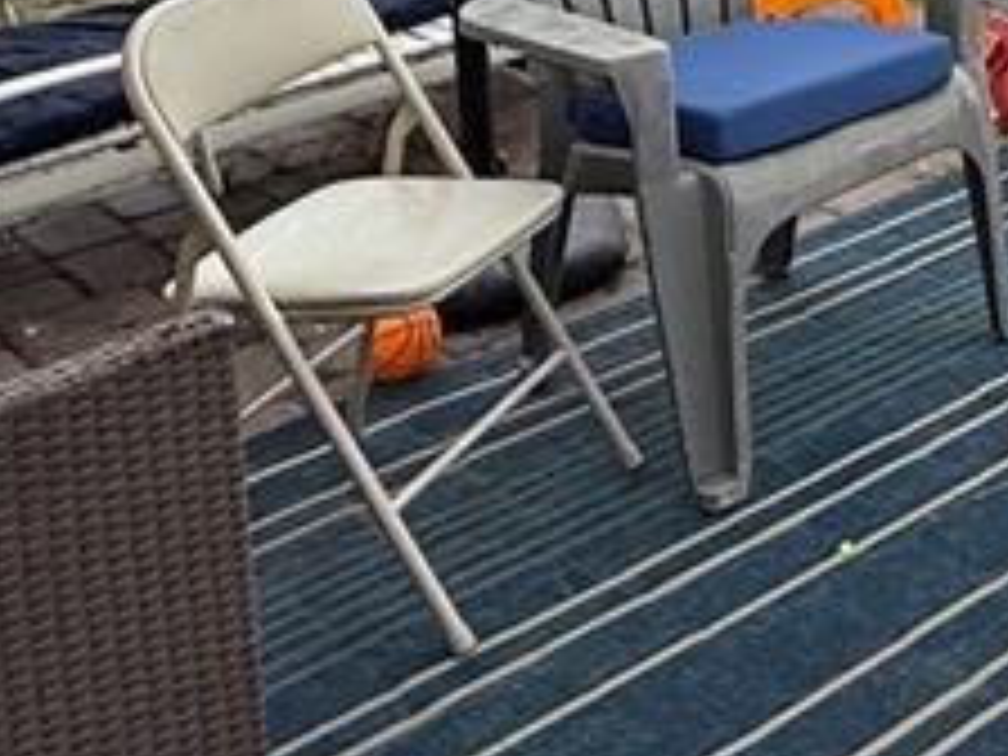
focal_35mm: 64
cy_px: -360
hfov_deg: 26.2
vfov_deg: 20.0
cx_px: 1274
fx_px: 1864
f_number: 2.2
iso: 50
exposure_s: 1/914
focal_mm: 2.22
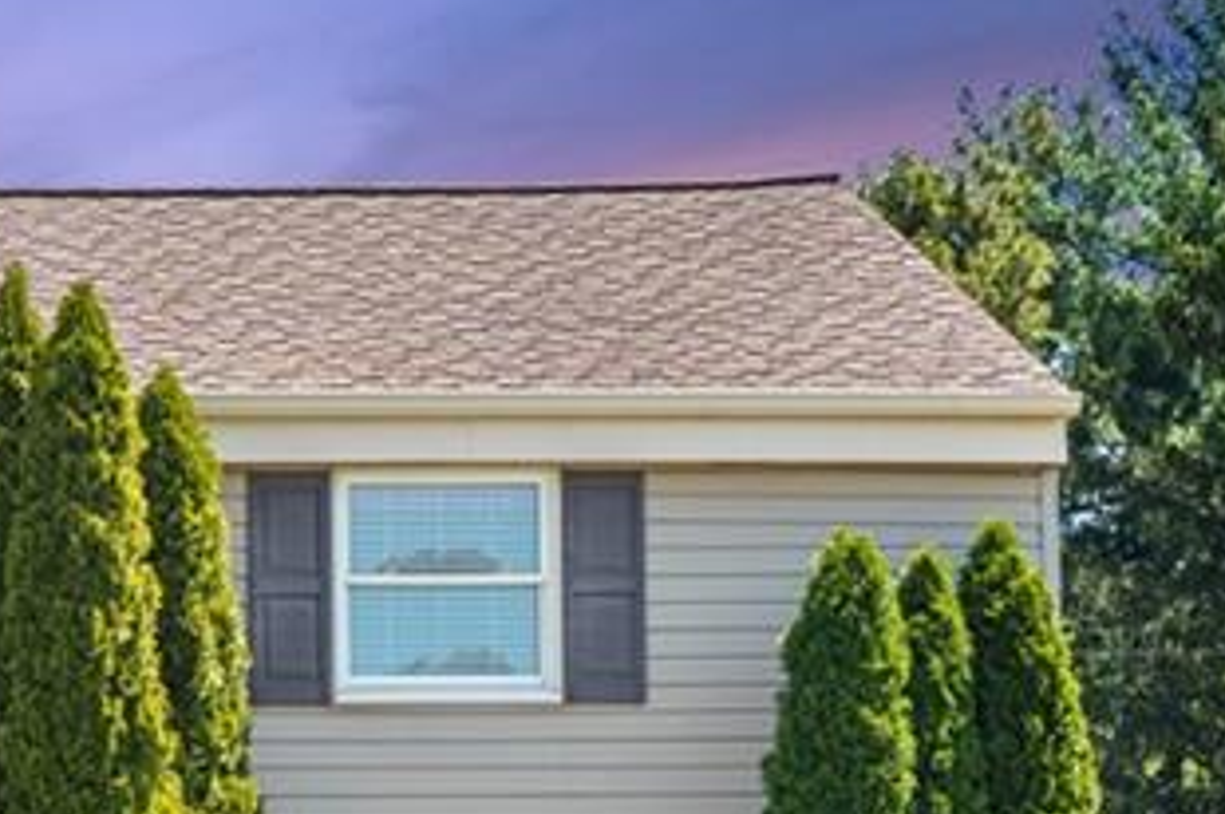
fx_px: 5167
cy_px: 1110
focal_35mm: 152
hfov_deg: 13.1
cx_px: -312
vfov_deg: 8.8
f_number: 8
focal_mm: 46
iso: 125
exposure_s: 1/200
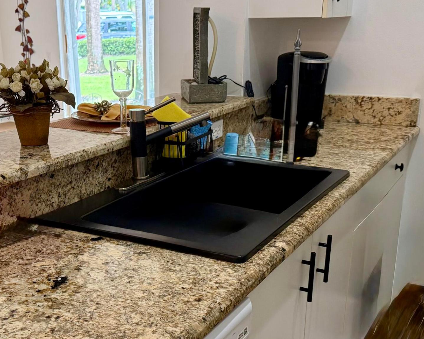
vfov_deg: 31.8
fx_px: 590
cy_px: 232
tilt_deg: -19.4
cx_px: 146
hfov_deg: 39.1
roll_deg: +1.4
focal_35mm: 47
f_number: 1.78
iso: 320
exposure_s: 1/120
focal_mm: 6.76
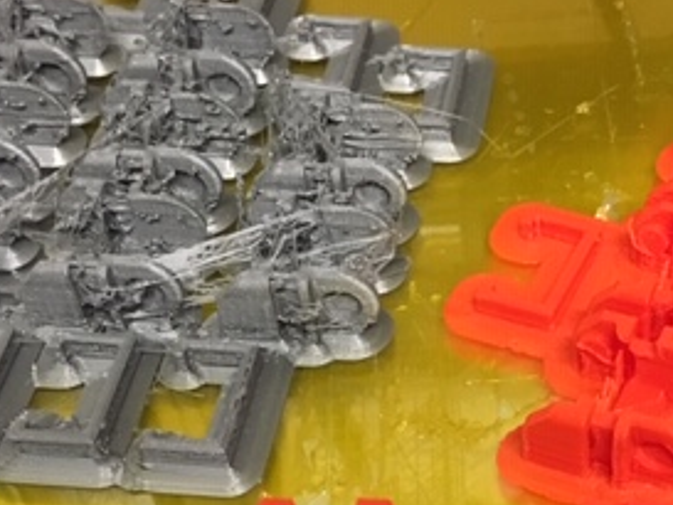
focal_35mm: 68
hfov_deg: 28.1
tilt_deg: -51.8
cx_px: 518
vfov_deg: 21.1
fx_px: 1323
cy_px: 478
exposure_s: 1/17
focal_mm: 4.15
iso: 250
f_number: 2.2
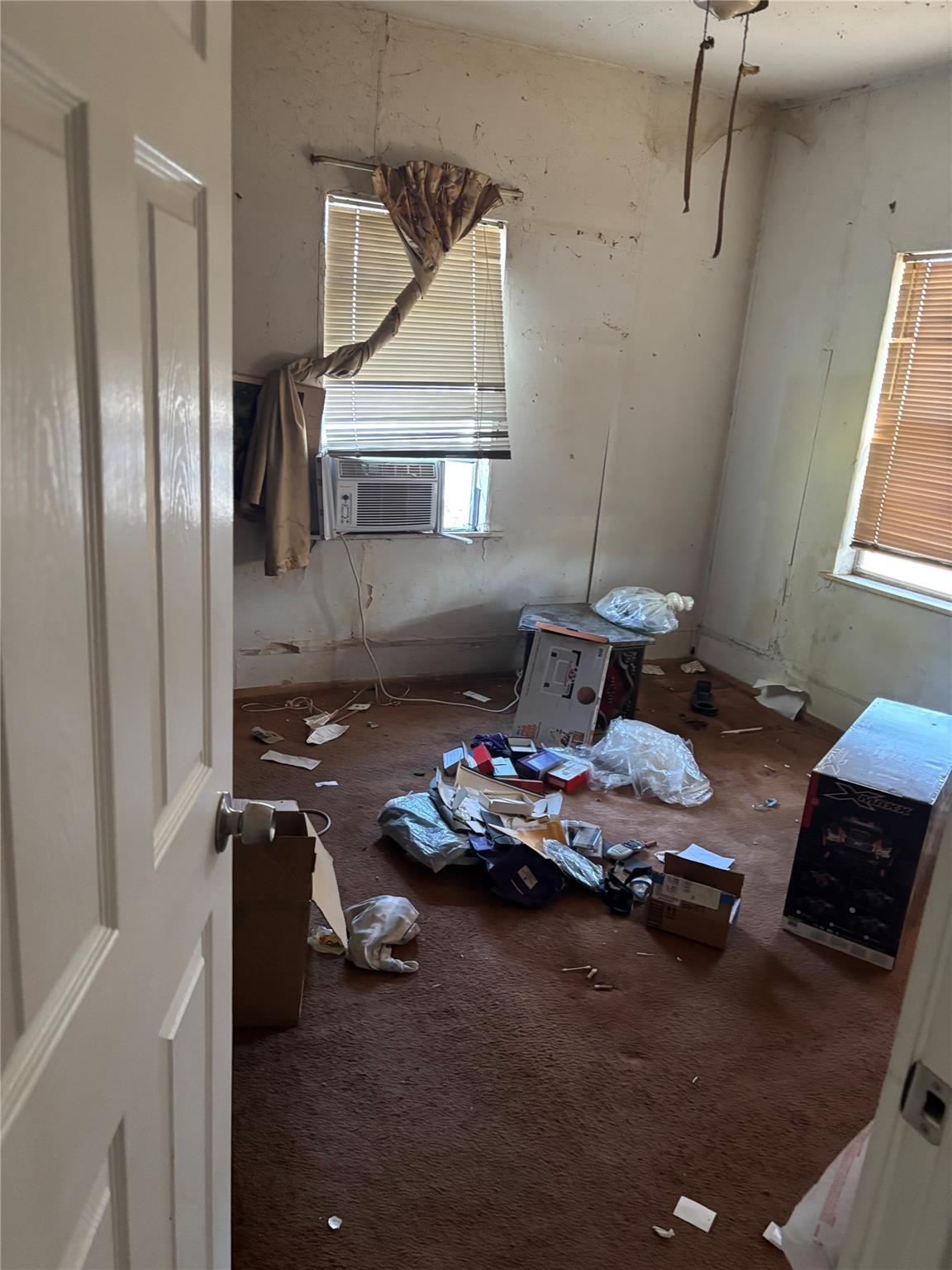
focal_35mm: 26
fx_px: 953
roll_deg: -4.6
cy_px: 635
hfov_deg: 53.1
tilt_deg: -16.7
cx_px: 476
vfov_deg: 67.3
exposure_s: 1/55
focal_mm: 5.96
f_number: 1.6
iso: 500
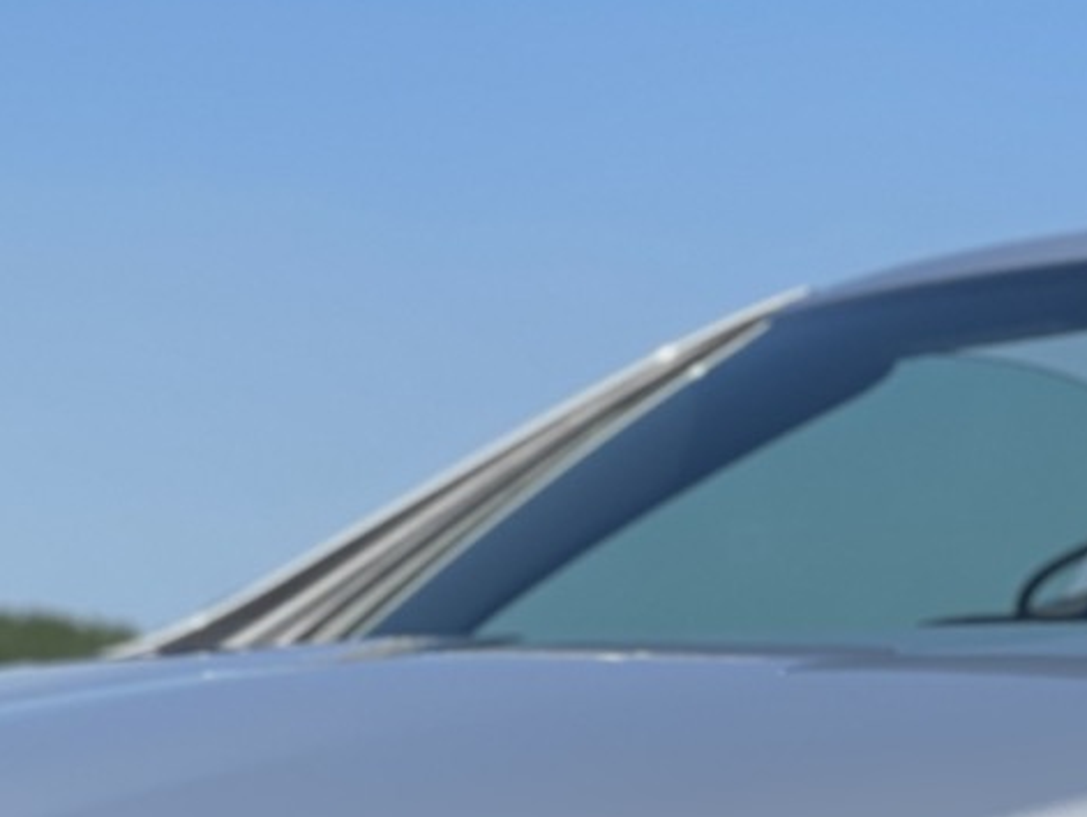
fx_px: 6568
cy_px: 1259
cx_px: 447
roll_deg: -1.6
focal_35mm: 209
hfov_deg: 9.5
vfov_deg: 7.0
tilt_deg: -2.9
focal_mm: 6
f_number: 2
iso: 25
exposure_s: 1/2083
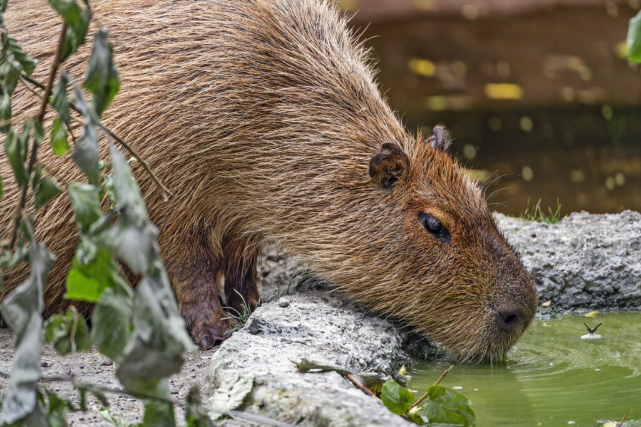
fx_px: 9972
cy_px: 214
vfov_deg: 2.5
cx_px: 320
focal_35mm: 560
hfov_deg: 3.7
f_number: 5.6
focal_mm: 560
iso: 6400
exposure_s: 1/250
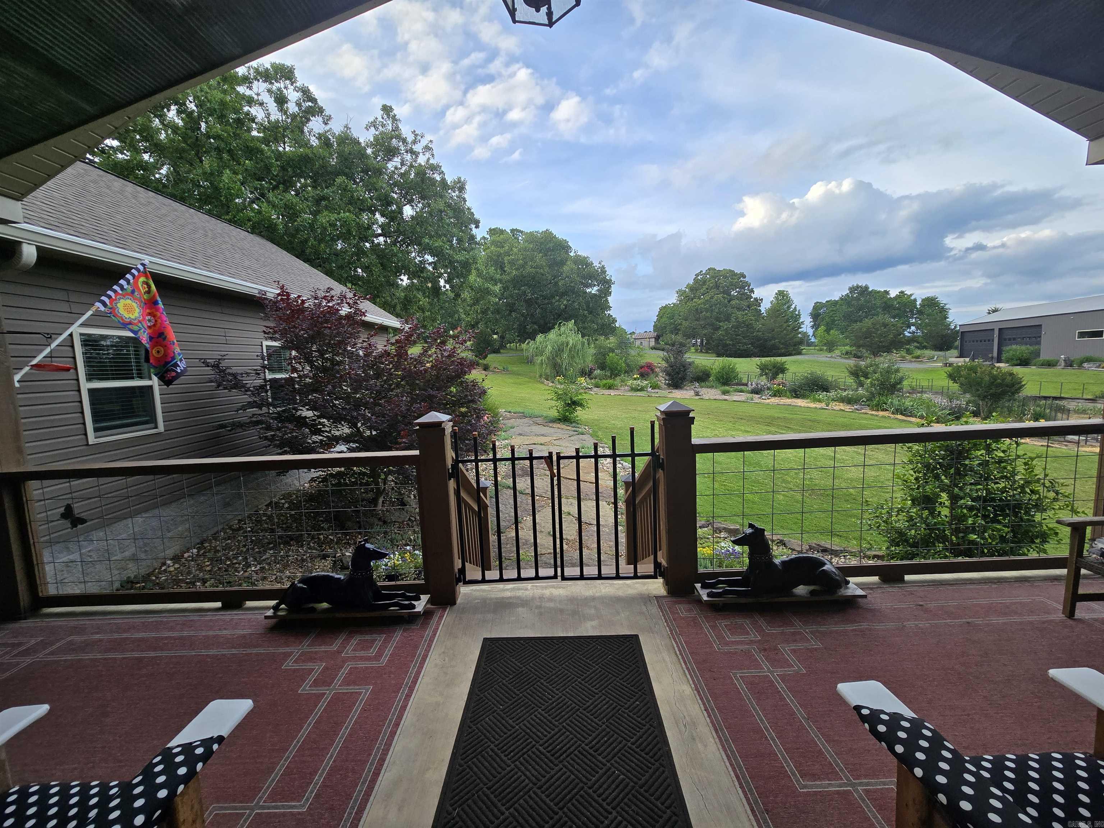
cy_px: 414
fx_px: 415
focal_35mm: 13
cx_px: 552
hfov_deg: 106.2
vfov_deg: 89.9
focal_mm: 2.2
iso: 50
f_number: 2.2
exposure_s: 1/408
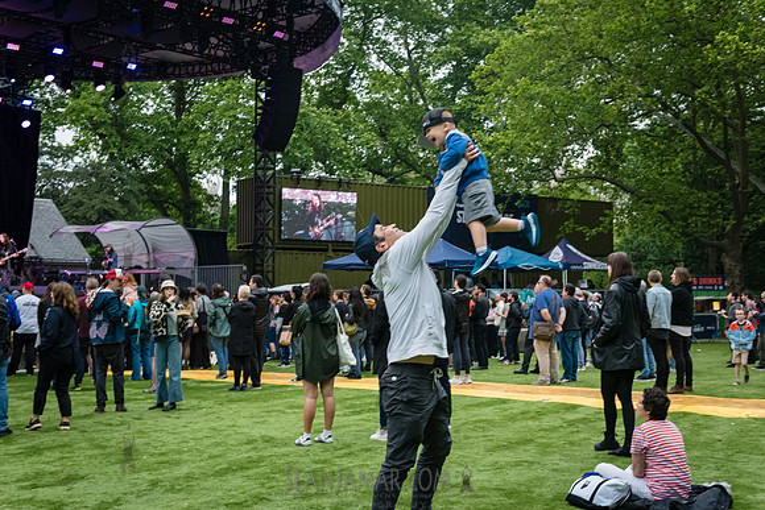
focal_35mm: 48
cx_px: 382
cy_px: 255
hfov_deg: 41.1
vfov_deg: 28.1
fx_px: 1020
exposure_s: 1/500
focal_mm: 48
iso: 3200
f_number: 4.5
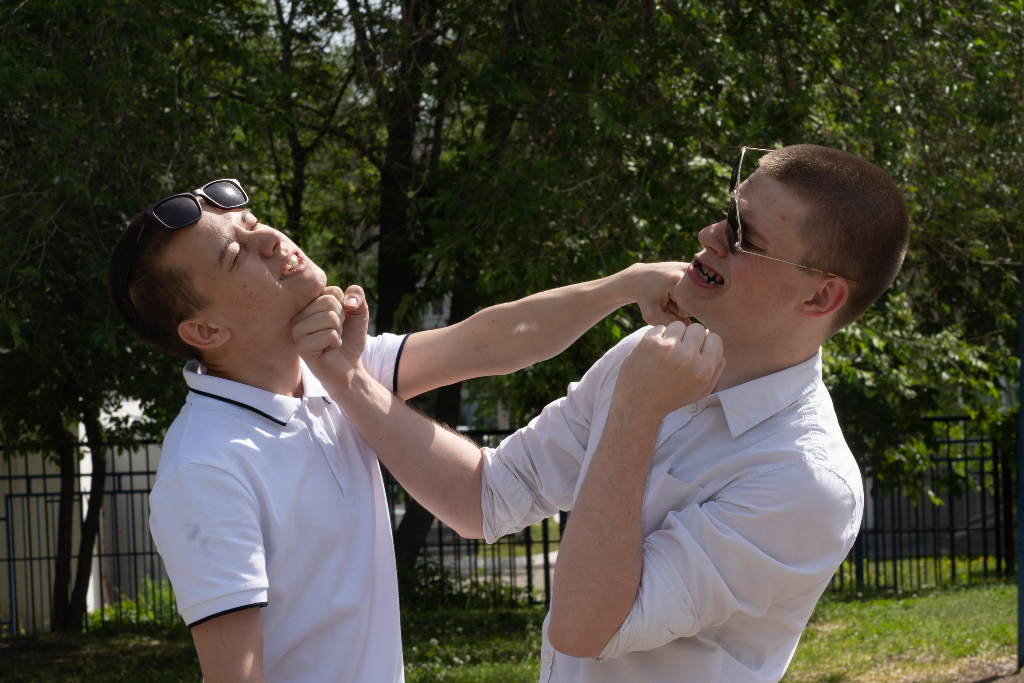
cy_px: 468
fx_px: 3542
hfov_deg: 16.4
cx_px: 562
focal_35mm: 125
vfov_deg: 11.0
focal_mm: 85
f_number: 14
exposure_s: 1/125
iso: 160
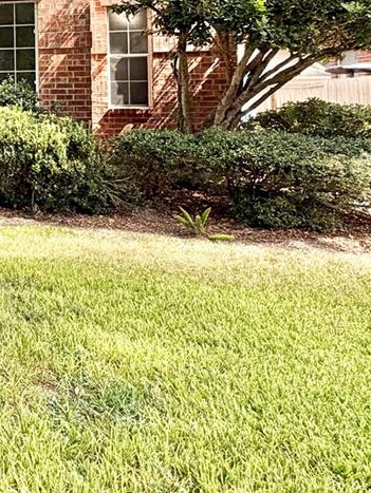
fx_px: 656
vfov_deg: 39.4
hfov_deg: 23.9
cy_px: 90
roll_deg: -0.4
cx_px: -206
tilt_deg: +2.6
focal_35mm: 46
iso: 50
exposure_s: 1/502
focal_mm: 2.22
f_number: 2.2
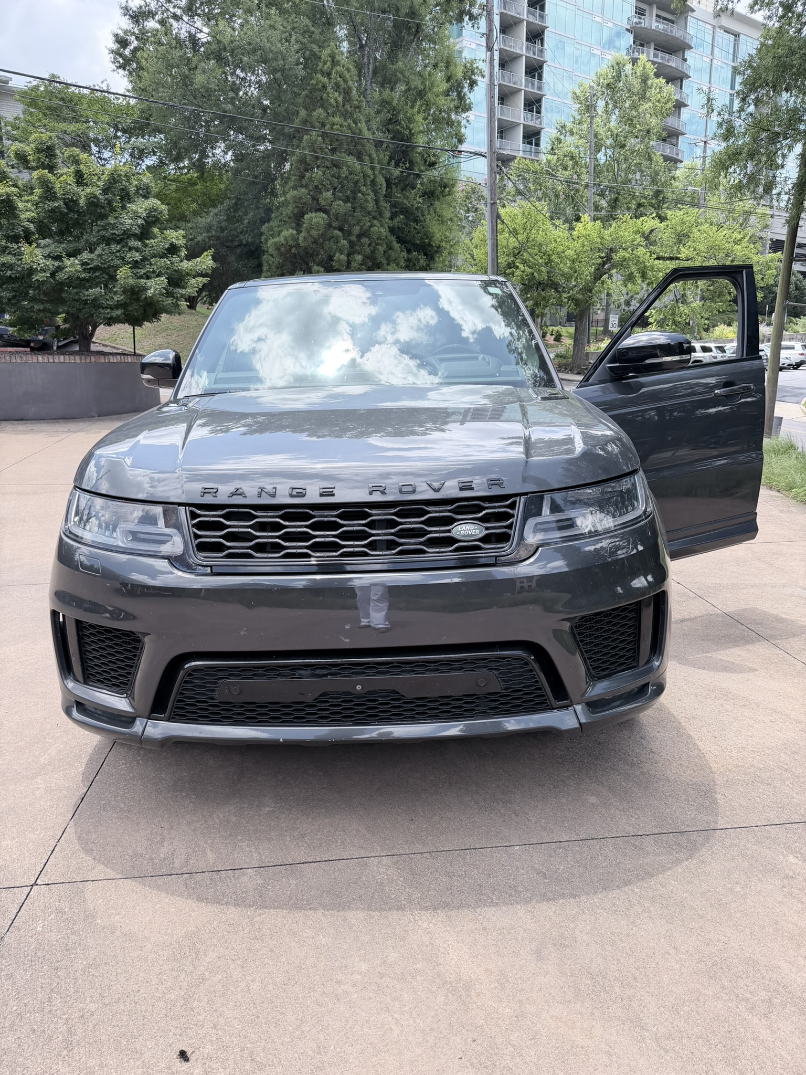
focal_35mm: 24
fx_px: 745
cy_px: 538
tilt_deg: -12.4
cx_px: 403
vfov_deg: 71.6
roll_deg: +0.1
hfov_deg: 56.8
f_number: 1.78
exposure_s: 1/1653
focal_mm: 6.76
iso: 100
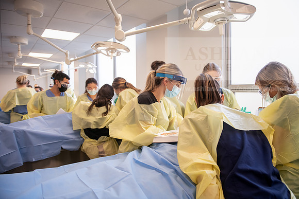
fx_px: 199
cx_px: 150
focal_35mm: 24
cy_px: 100
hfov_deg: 73.7
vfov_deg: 53.2
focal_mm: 24
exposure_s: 1/200
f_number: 3.5
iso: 500
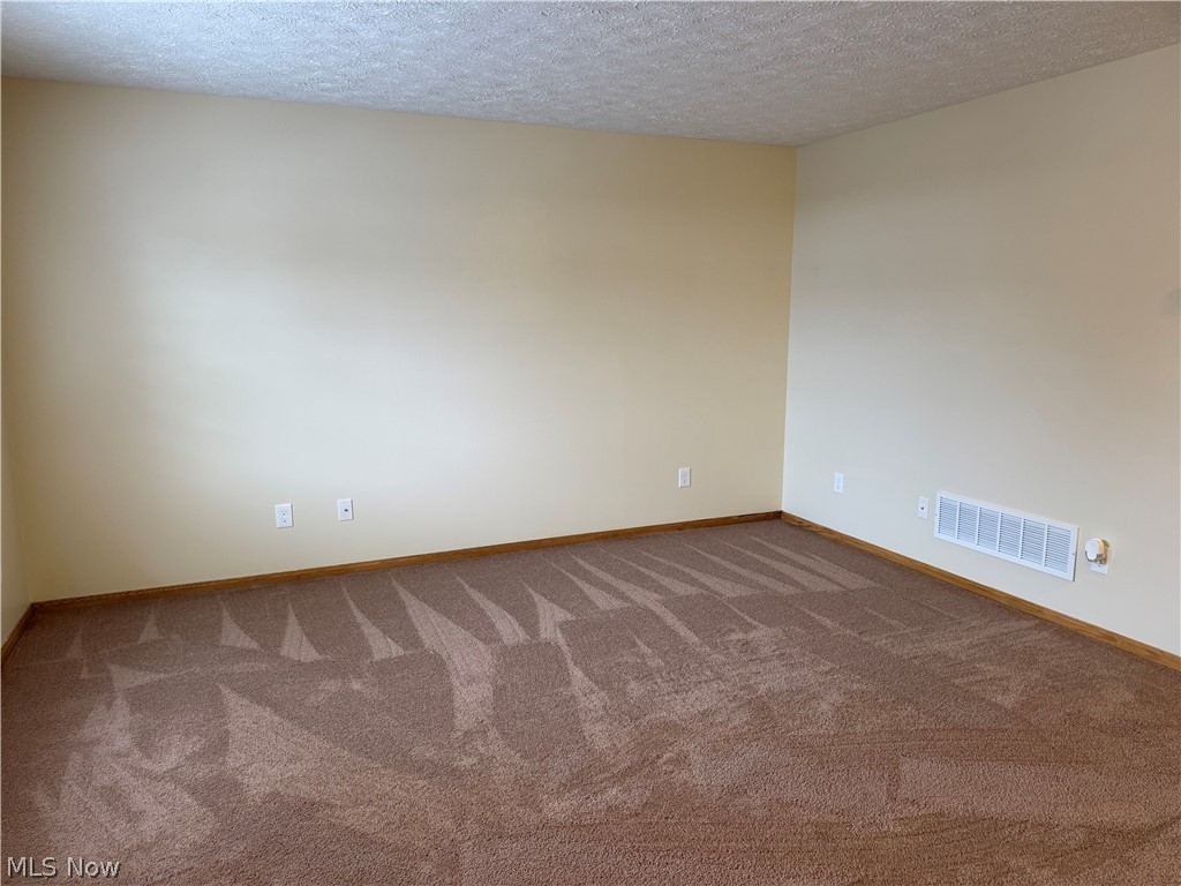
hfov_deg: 71.6
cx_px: 590
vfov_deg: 56.8
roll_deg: +0.5
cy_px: 443
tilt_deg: -11.4
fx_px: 819
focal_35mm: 24
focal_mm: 6.76
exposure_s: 1/121
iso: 125
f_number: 1.78
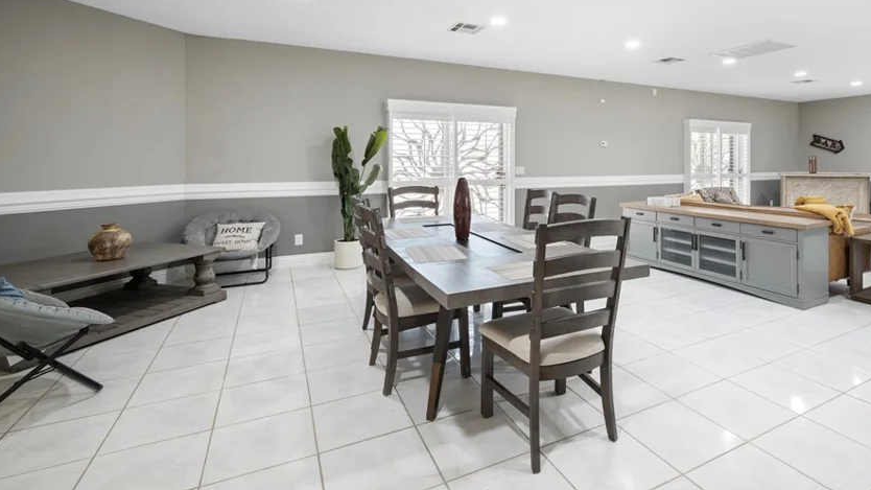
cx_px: 514
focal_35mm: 18
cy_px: 179
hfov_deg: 91.7
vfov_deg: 60.1
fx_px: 416
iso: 100
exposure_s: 1.7
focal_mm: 14
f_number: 9
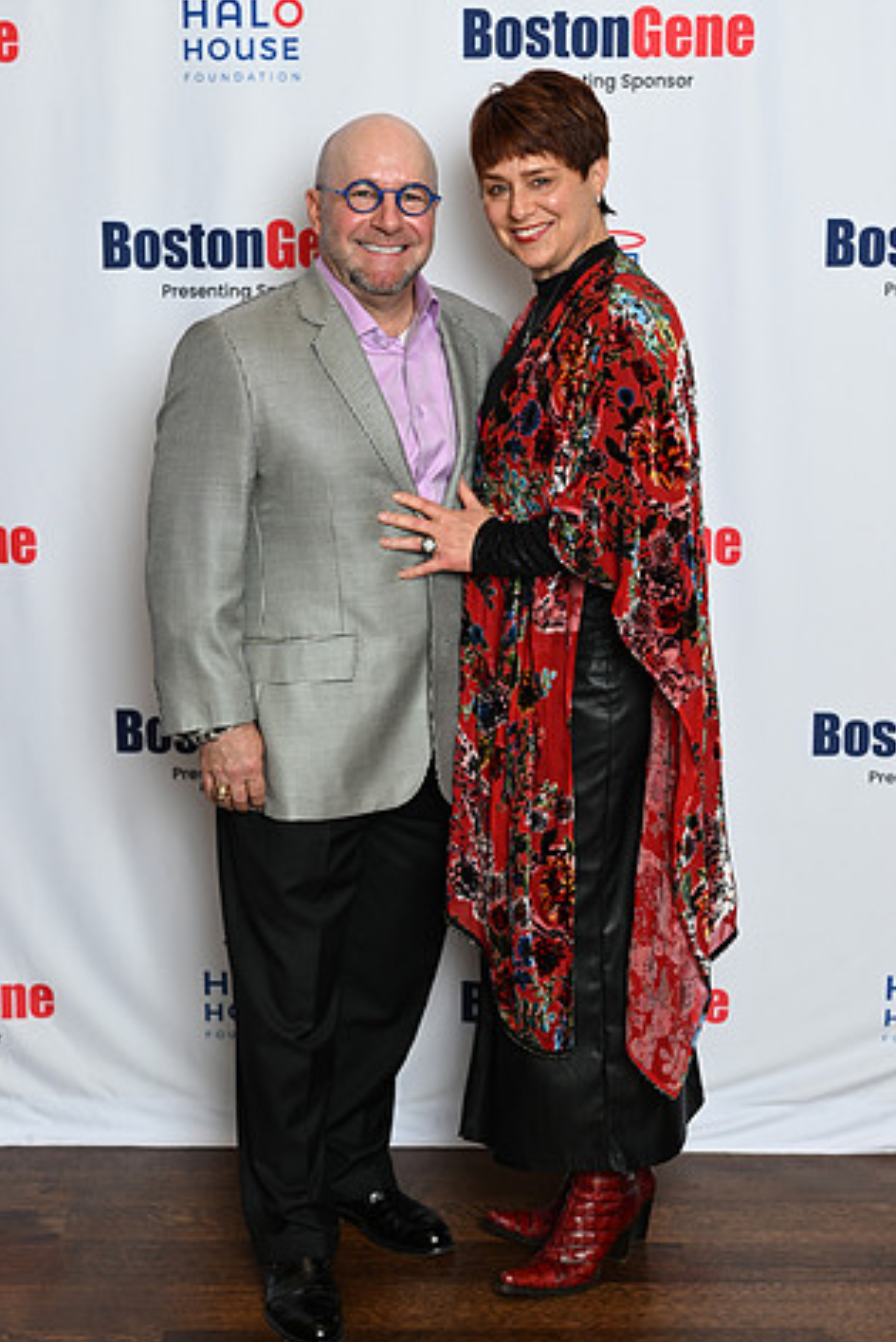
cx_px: 448
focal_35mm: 59
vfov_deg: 33.9
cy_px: 682
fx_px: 2201
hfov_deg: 23.0
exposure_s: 1/60
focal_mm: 48
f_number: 3.5
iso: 200
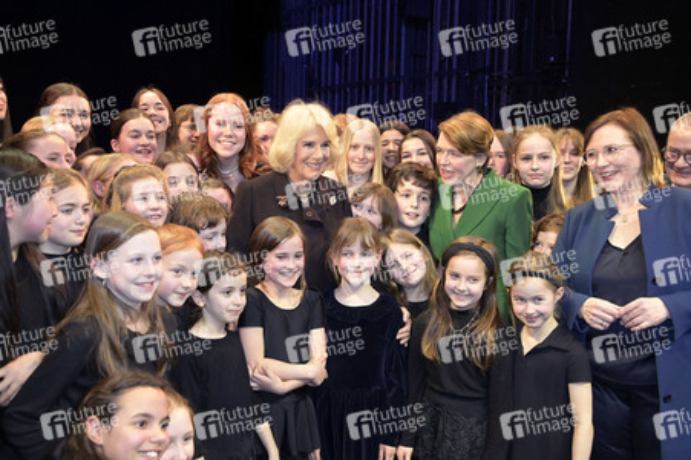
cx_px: 346
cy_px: 230
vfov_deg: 35.0
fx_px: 729
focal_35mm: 38
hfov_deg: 50.7
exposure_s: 1/250
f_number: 5.6
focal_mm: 38
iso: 5000
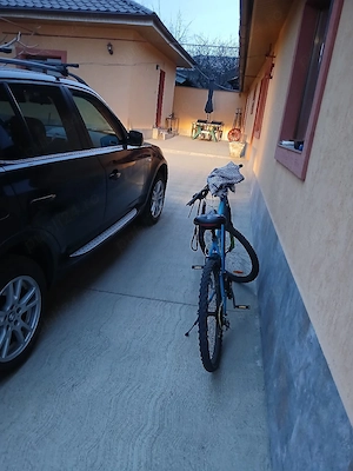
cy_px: 236
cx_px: 176
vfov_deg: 67.3
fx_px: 354
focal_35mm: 26
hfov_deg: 53.1
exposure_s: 1/25.1
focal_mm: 3.98
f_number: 1.8
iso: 500
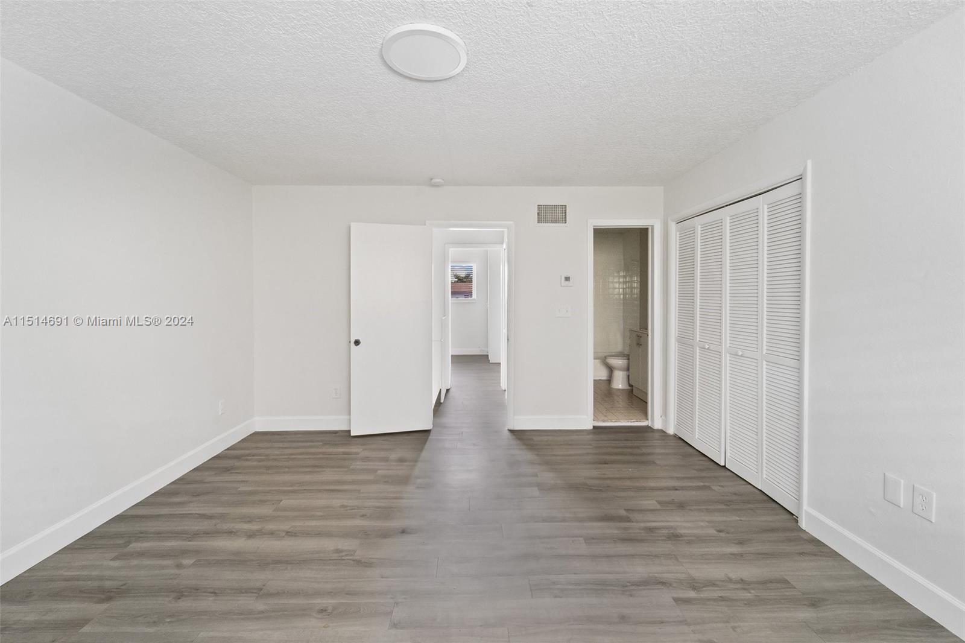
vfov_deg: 81.2
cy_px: 322
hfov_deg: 104.3
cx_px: 482
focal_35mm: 14
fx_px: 375
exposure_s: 1/4
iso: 2500
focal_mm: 14
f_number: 11
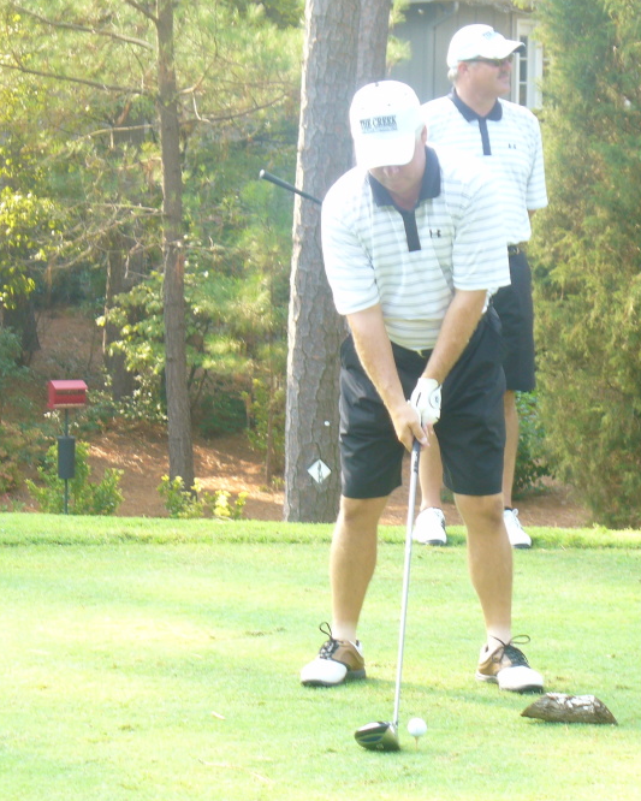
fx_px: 3485
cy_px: 380
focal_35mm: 147
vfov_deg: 13.1
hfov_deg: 10.5
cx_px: 441
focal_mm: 16.1
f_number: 3.5
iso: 80
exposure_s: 1/60
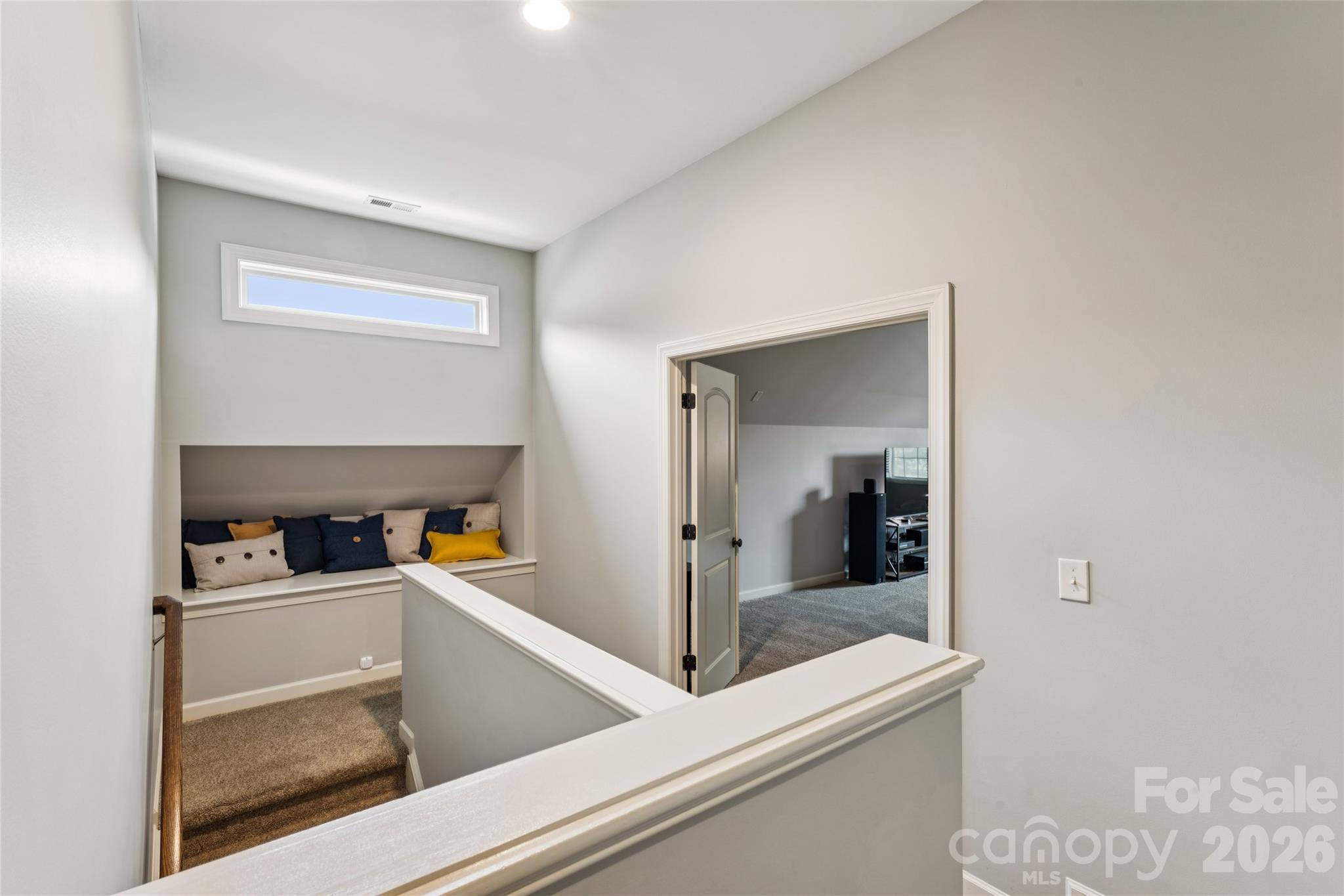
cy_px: 448
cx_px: 672
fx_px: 620
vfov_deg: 71.7
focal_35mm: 17
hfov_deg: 94.6
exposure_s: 1
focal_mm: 16.6
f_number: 13
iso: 100
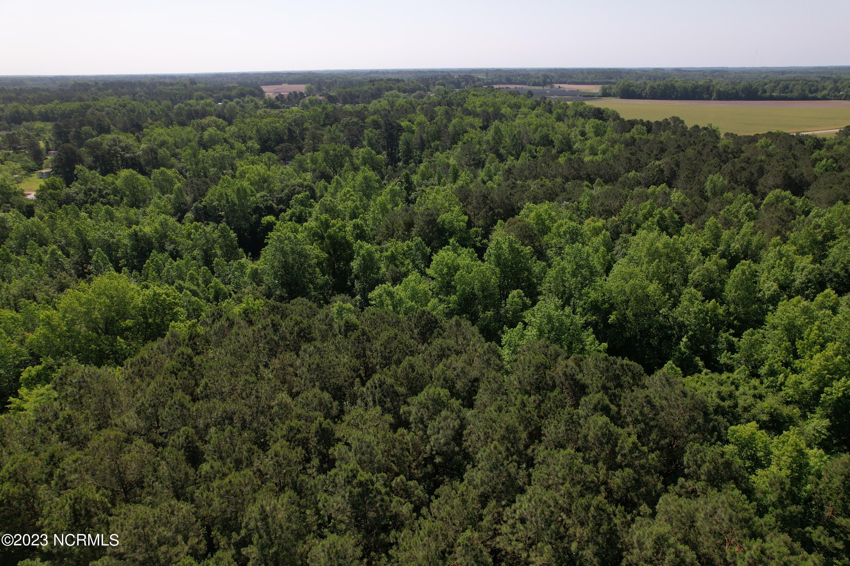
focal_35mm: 22
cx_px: 425
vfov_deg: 57.2
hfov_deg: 78.6
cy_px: 283
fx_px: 519
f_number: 2.8
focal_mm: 8.38
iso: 100
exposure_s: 1/60
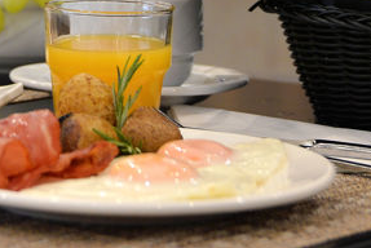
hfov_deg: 8.1
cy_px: -145
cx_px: -75
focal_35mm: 250
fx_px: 2579
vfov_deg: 5.5
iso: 400
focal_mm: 70
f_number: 4.5
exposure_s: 1/50
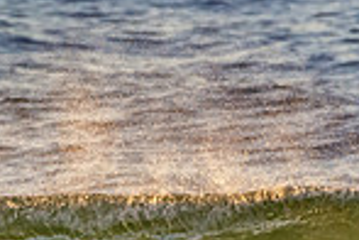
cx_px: -95
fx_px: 29416
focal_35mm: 2950
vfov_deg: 0.5
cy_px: 430
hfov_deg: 0.7
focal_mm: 500
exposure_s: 1/2000
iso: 1250
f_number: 5.6
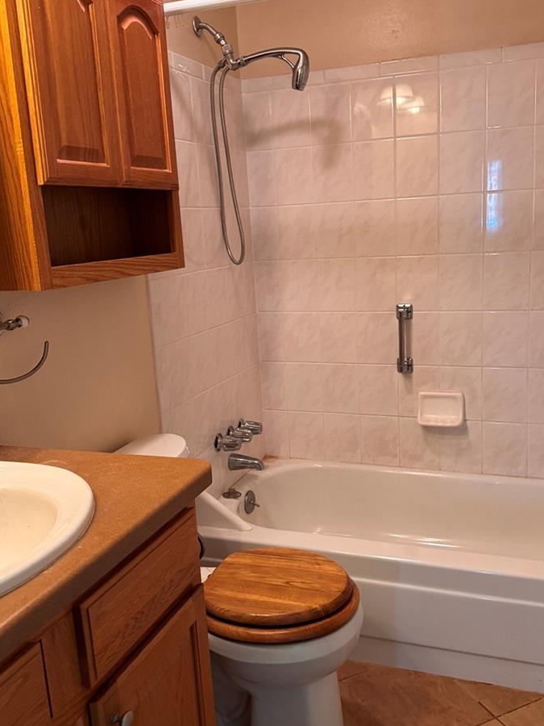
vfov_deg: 56.8
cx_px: 293
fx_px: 671
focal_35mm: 32
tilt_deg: -13.8
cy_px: 356
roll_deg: +2.9
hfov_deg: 44.1
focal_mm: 6.76
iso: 500
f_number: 1.78
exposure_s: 1/60
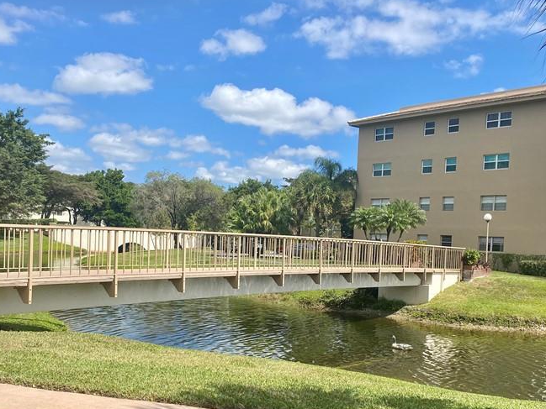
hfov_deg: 45.6
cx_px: 319
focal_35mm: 41
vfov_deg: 34.9
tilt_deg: -3.3
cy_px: 264
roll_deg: -2.8
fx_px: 647
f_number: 1.8
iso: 32
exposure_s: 1/2967
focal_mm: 4.25
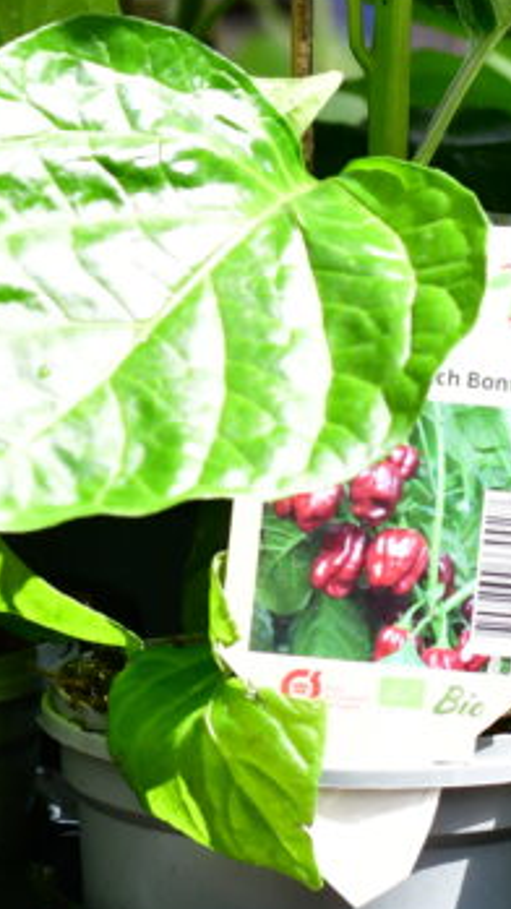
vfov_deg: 8.9
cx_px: -235
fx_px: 5861
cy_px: 151
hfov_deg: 5.0
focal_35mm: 243
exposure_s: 1/500
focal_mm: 50
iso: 400
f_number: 5.6
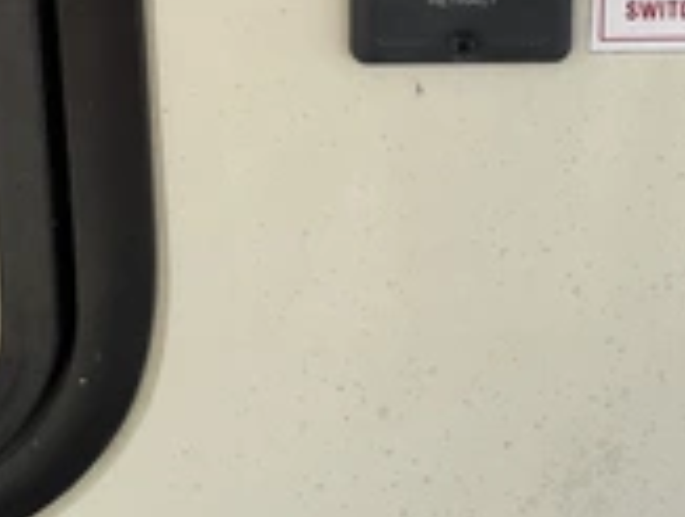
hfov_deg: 26.9
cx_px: 521
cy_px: -25
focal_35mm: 71
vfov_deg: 20.0
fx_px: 1408
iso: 25
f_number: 1.8
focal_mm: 3
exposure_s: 1/635
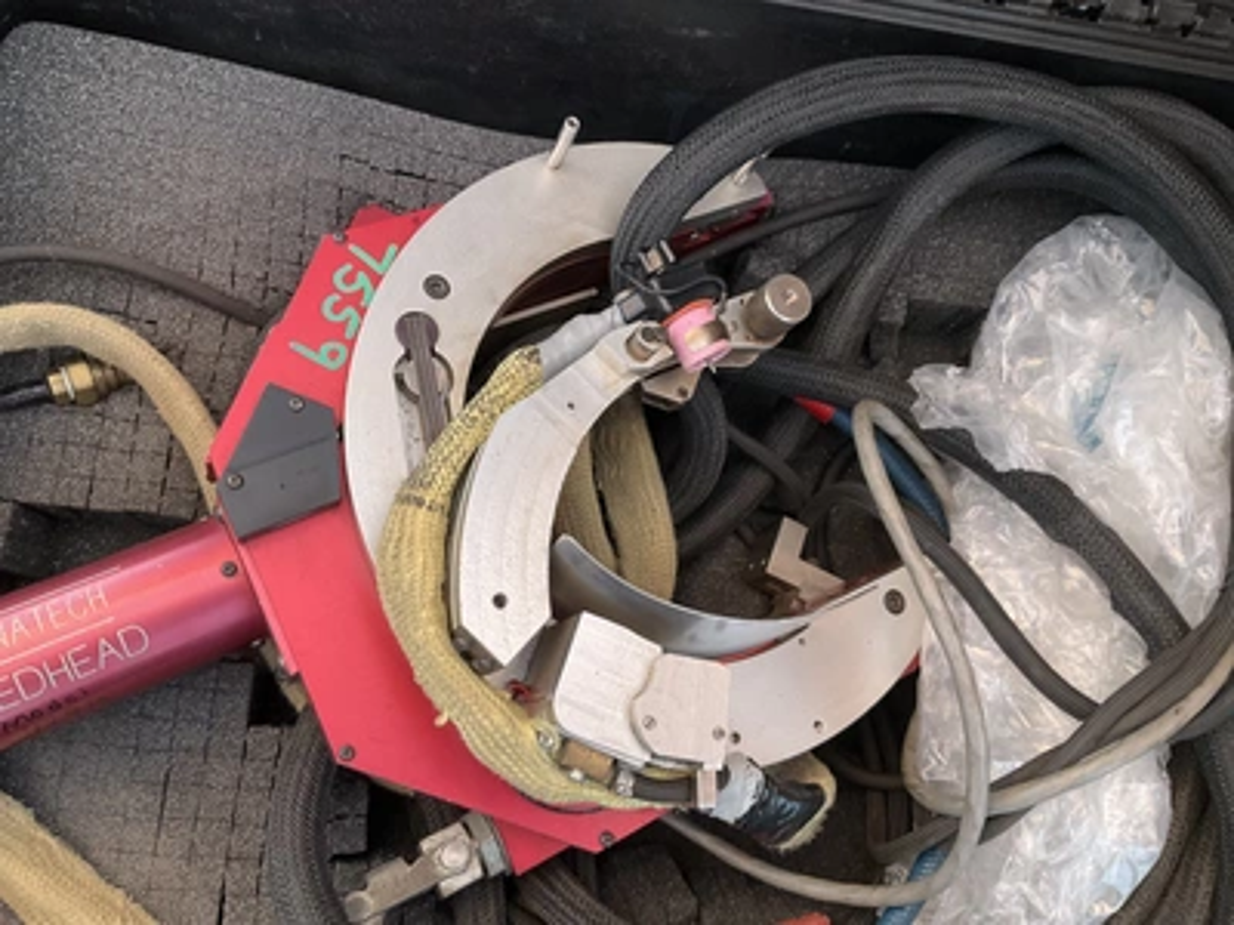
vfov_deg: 48.2
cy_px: 462
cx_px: 617
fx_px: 1034
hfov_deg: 61.7
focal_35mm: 29
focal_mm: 3
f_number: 1.8
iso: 64
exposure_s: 1/63
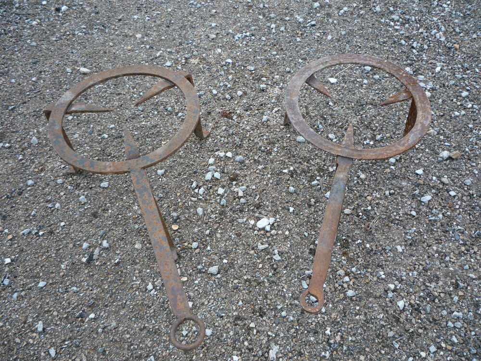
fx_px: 417
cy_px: 180
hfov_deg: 60.0
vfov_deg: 46.8
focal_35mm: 30
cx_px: 240
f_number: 3.5
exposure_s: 1/100
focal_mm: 5.2
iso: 100
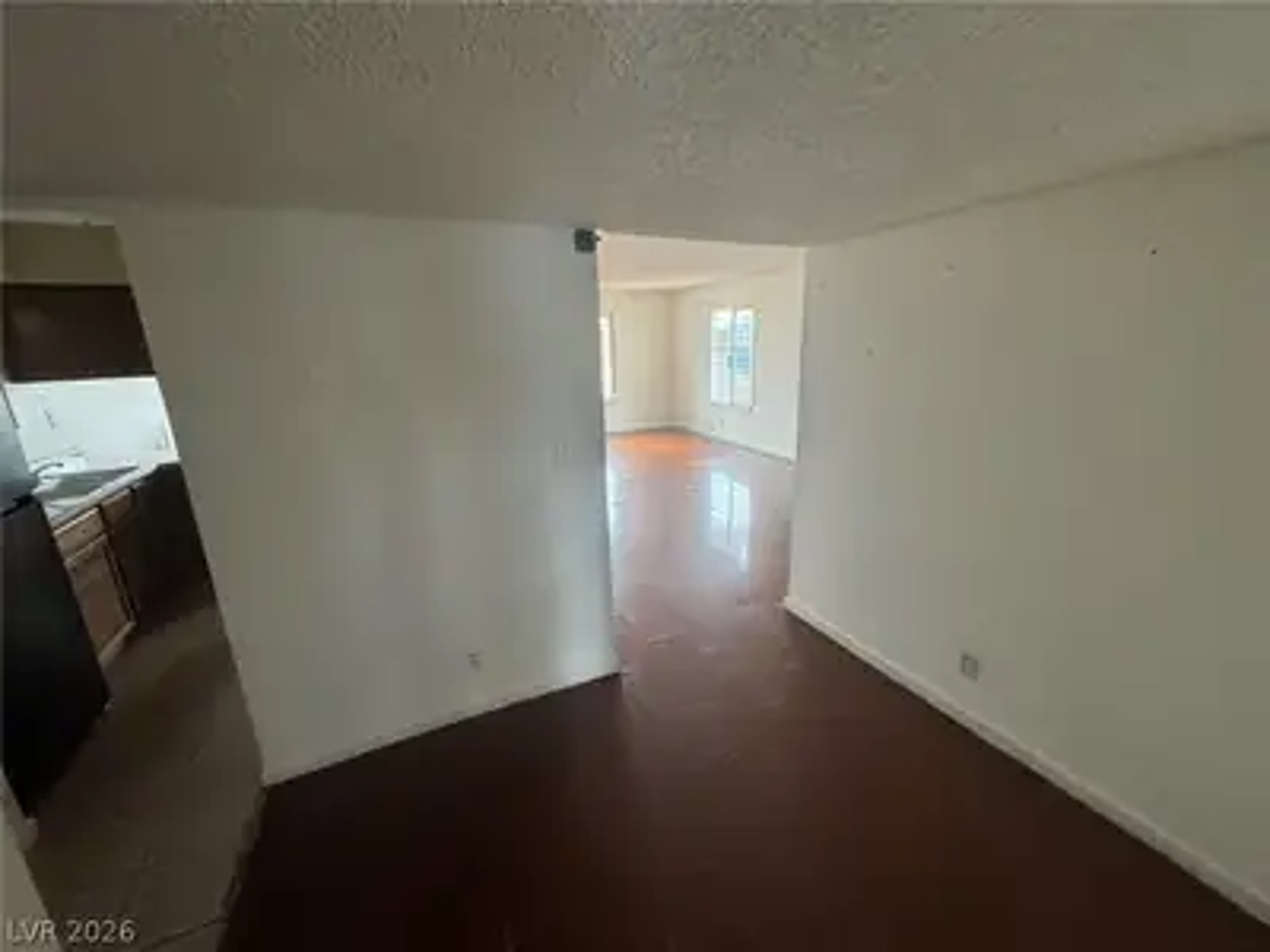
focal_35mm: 14
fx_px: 514
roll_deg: +1.6
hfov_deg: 102.1
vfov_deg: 85.7
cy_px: 476
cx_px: 635
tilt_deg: -15.7
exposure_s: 1/85
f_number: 2.2
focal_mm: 2.22
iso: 320
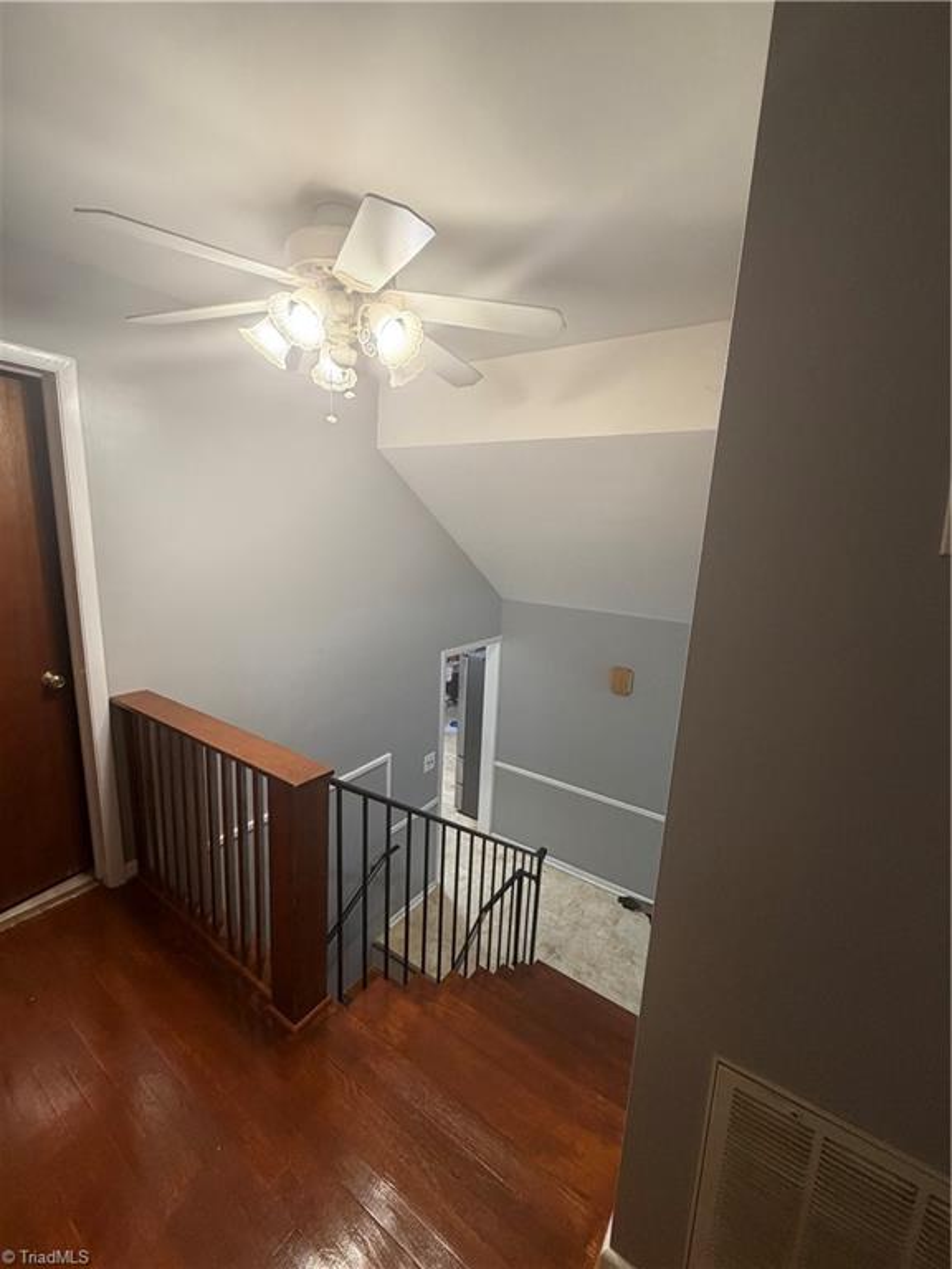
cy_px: 634
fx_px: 513
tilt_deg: -11.7
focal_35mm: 14
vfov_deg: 102.1
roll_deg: -2.5
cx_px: 476
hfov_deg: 85.7
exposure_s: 1/60
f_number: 2.2
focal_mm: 2.22
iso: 250
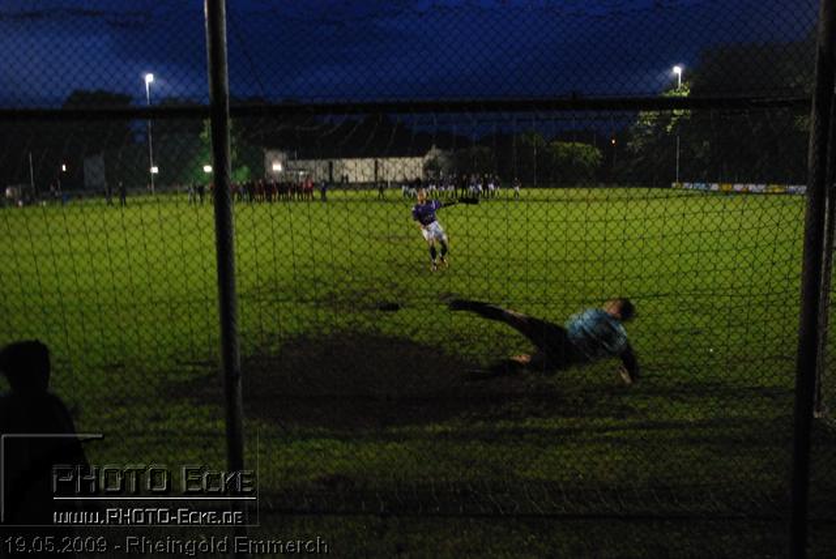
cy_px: 280
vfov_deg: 40.0
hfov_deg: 57.2
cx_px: 418
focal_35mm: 33
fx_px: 767
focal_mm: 22
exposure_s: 1/50
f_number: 4
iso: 1600
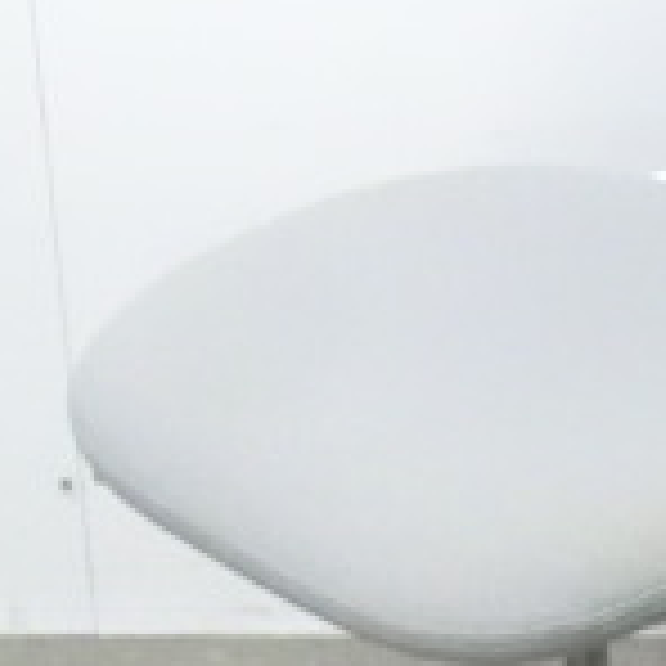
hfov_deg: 12.0
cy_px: 382
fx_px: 3156
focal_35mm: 145
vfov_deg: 12.0
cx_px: 603
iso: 800
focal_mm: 6.9
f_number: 3.9
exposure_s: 1/30
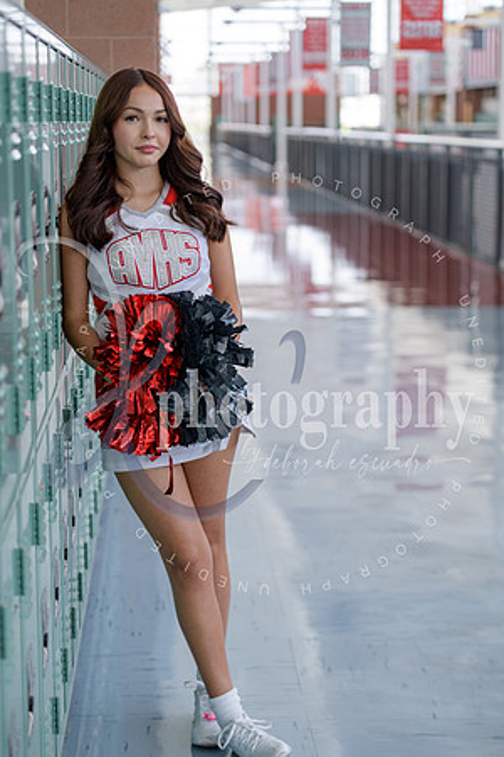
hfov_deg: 19.5
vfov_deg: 28.8
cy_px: 378
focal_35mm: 70
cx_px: 252
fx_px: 1470
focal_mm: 70
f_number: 2.8
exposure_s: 1/125
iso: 250
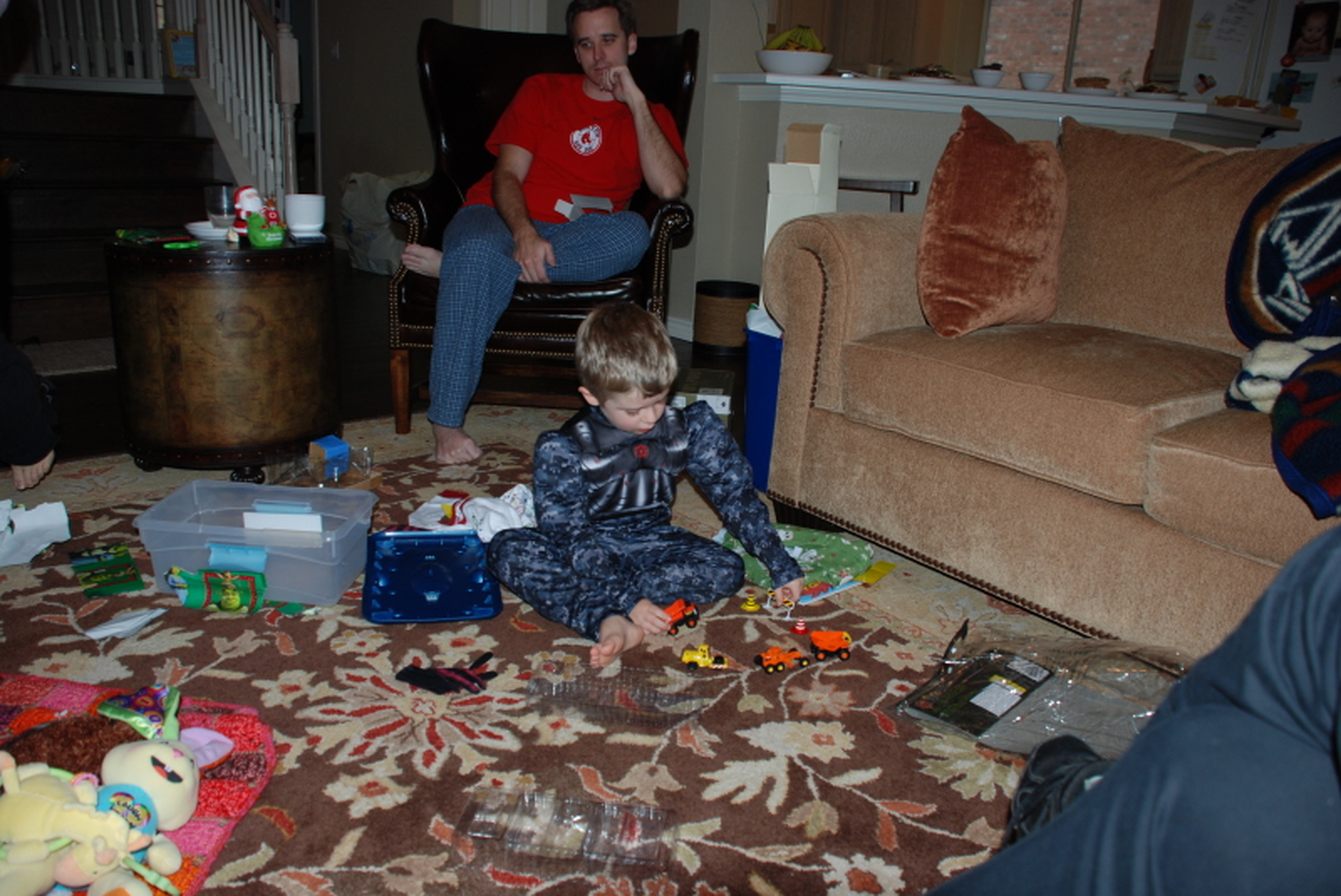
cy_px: 448
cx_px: 670
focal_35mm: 27
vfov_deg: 48.0
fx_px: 1007
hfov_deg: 67.3
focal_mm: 18
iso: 200
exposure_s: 1/60
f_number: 3.5
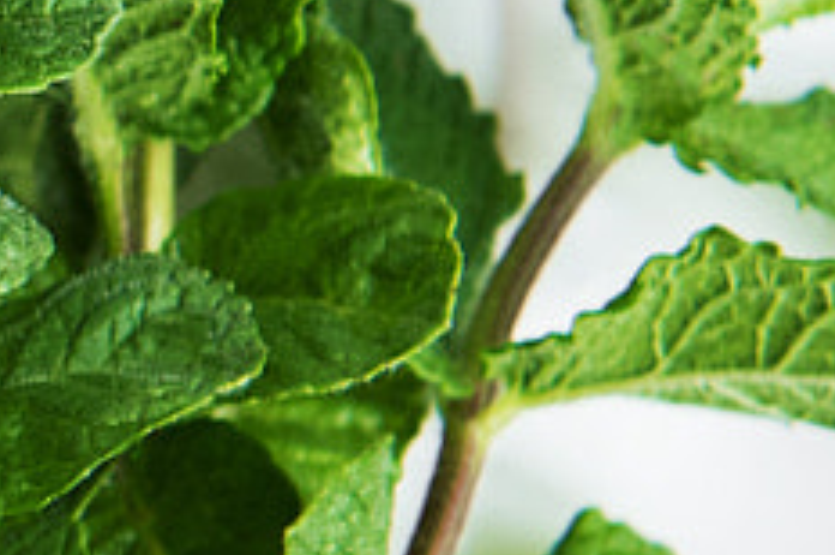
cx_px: -885
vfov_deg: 4.5
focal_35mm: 303
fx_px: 7018
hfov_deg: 6.6
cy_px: 20
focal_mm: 44
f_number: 5
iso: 320
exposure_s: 1/100
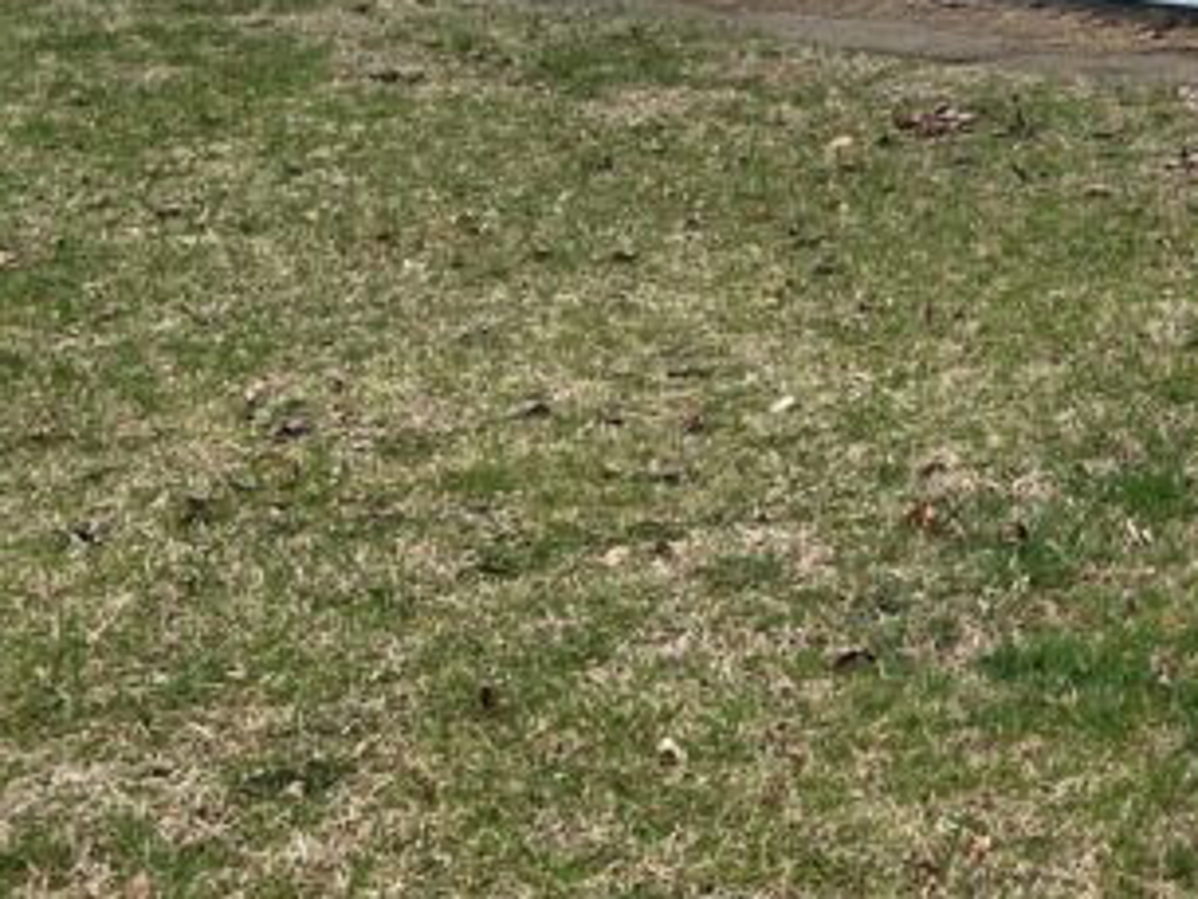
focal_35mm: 91
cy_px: -326
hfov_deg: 19.7
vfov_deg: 15.3
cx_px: 1585
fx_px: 3151
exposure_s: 1/1531
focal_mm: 5.7
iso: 50
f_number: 1.5
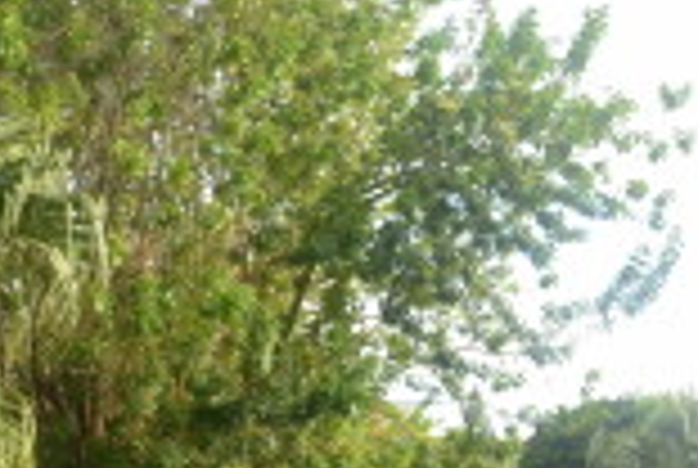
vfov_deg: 15.3
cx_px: 549
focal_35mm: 87
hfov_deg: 23.0
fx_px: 1690
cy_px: 540
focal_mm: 18
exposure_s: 1/125
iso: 160
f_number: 4
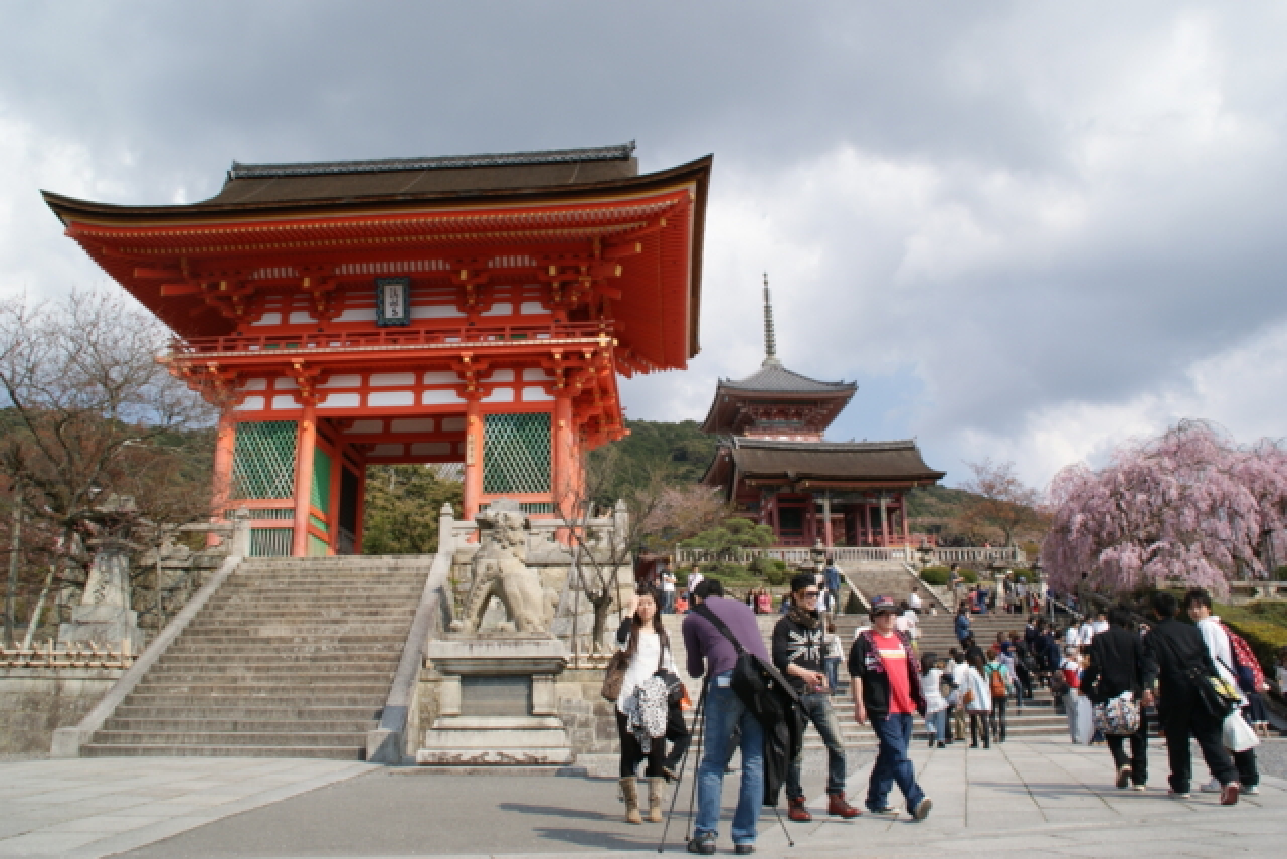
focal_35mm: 27
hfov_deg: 67.4
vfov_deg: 48.0
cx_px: 644
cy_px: 430
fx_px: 965
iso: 100
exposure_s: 1/80
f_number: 14
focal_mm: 18
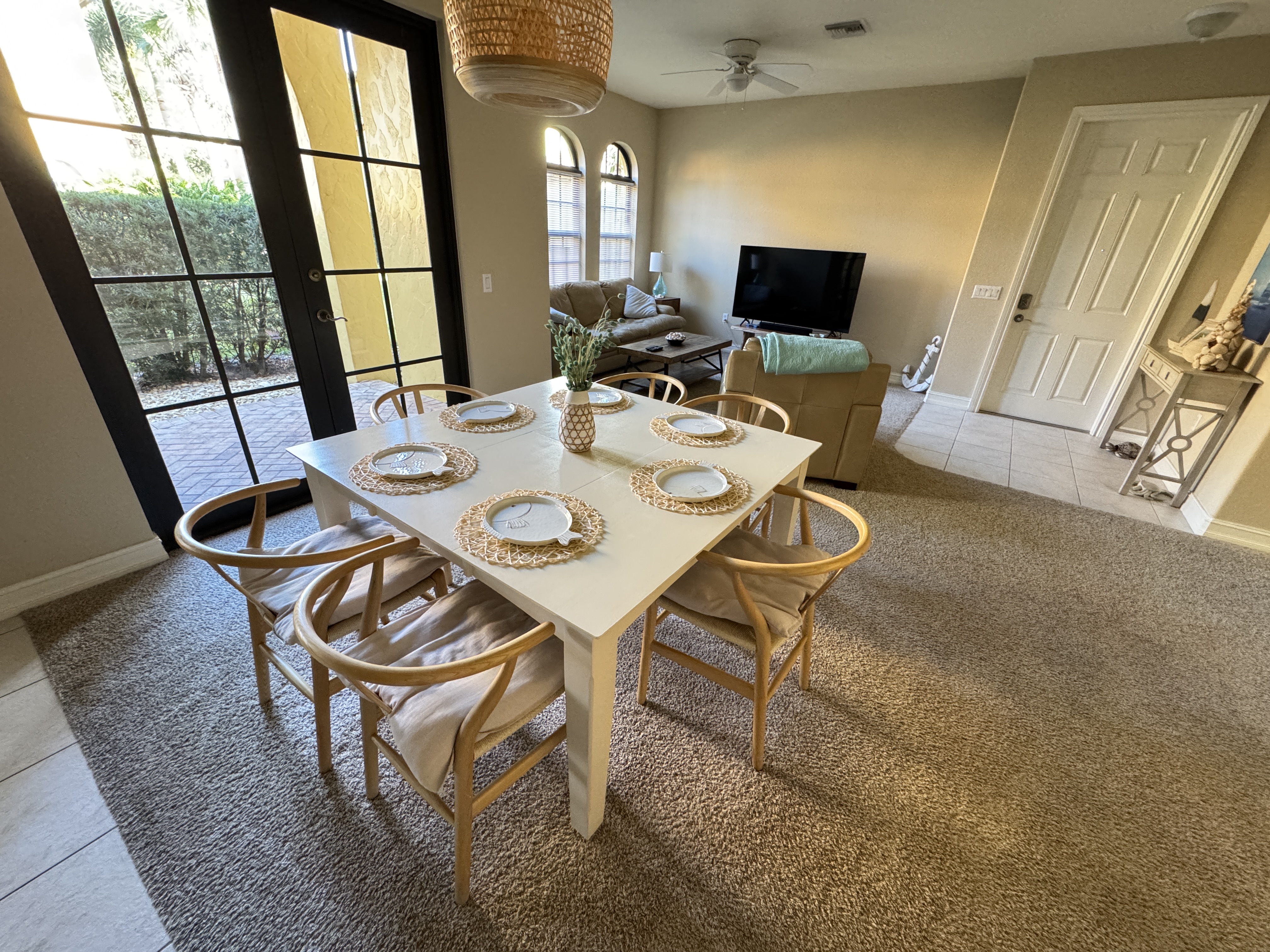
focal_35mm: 14
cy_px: 476
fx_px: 514
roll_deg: -2.7
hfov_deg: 102.1
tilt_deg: -26.4
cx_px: 635
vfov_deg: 85.7
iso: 500
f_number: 2.2
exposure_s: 1/60
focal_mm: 2.22
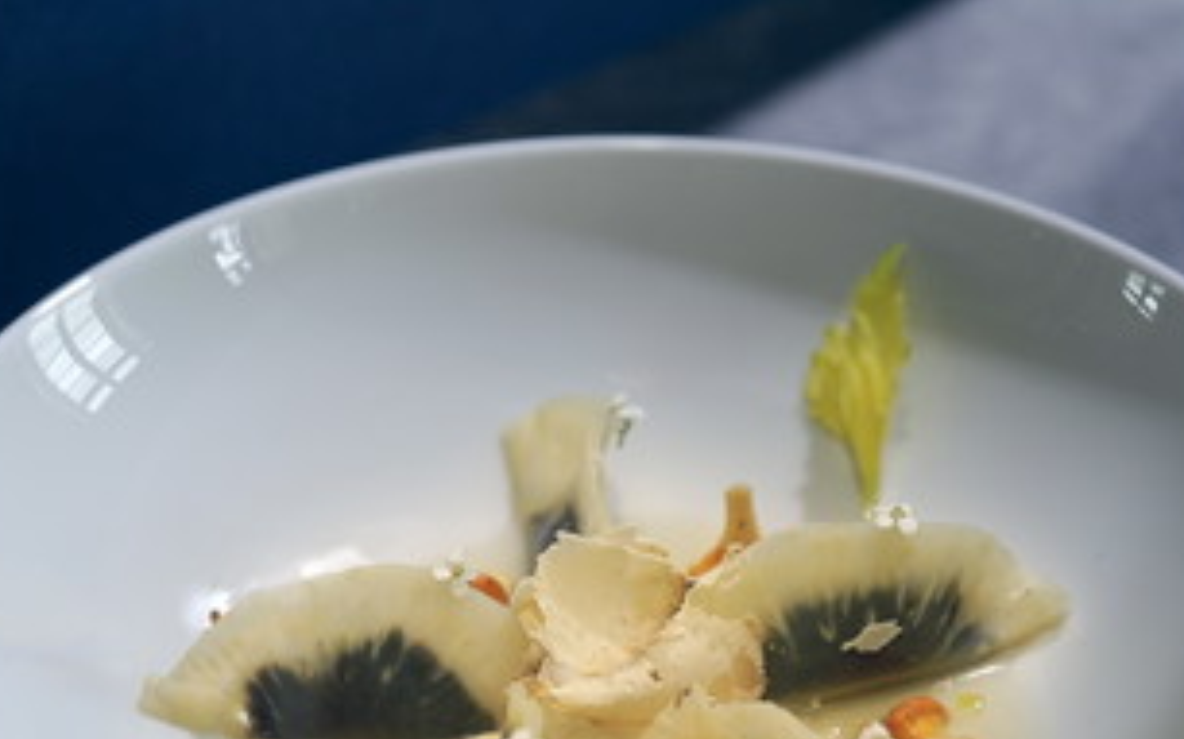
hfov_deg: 13.9
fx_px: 4838
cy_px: 642
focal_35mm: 150
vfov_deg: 8.7
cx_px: 538
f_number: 4
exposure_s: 1/60
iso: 100
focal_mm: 90
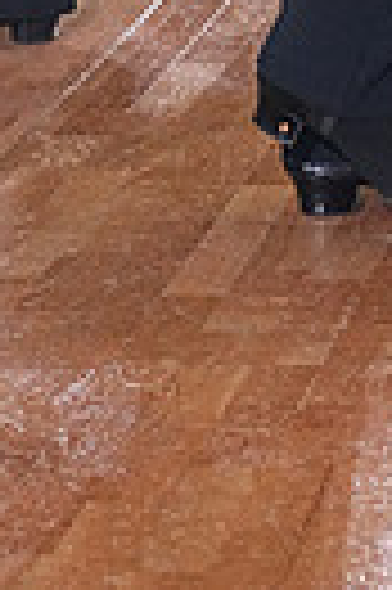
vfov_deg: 6.4
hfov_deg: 4.4
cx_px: 498
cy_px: -703
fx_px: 5093
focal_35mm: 311
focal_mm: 70
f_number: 5.6
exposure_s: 1/320
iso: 5000
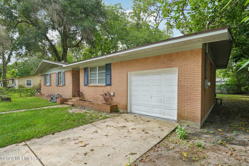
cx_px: 124
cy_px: 83
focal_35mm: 17
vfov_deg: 70.1
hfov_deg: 92.9
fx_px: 118
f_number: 10
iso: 400
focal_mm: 17.1
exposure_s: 1/80
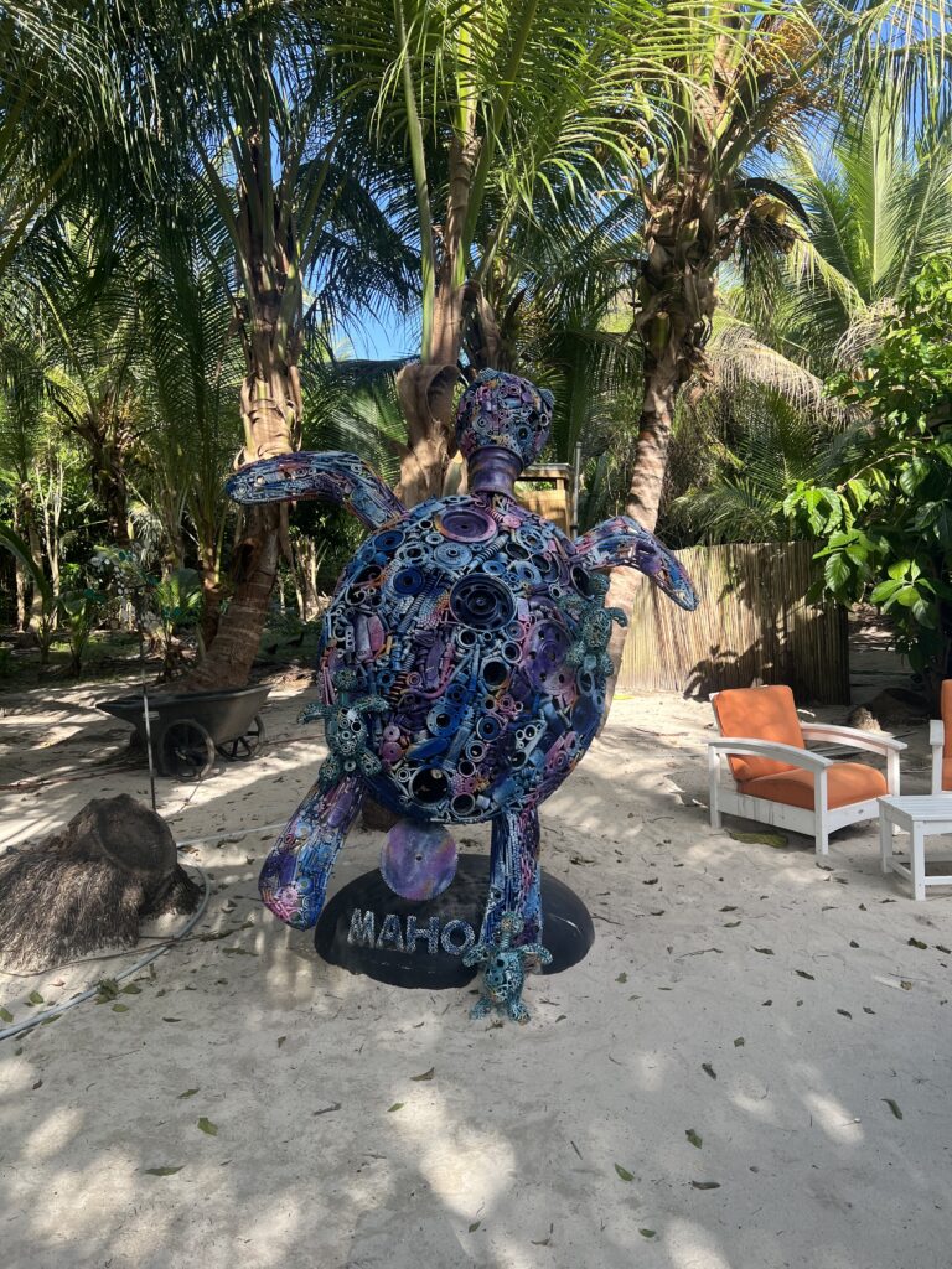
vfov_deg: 67.3
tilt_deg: -4.4
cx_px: 476
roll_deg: +2.2
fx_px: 953
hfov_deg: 53.1
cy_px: 634
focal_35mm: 26
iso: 50
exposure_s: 1/769
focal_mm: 5.7
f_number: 1.5
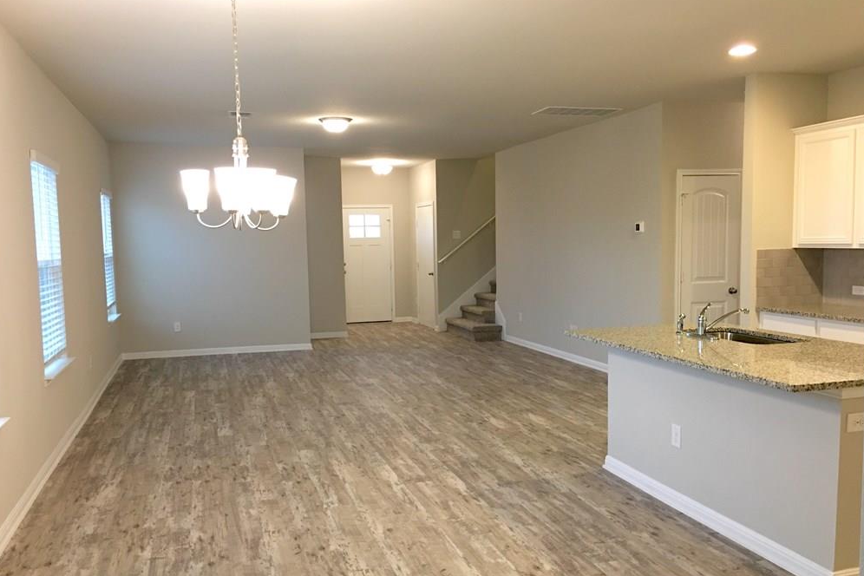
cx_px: 426
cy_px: 313
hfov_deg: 60.3
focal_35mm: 31
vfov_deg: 42.3
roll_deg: +1.1
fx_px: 744
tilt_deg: -4.3
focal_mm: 4.15
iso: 64
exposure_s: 1/15
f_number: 2.2
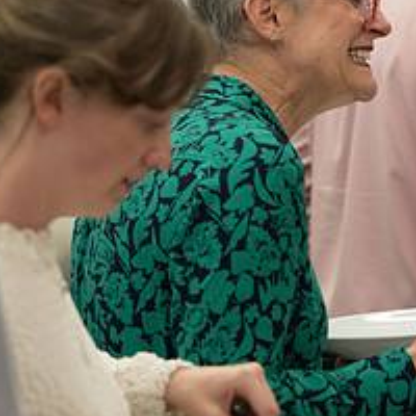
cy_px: 59
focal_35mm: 271
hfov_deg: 6.4
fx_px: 3685
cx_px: 408
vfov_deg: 6.5
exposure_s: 1/250
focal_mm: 110
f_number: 2.8
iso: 2500
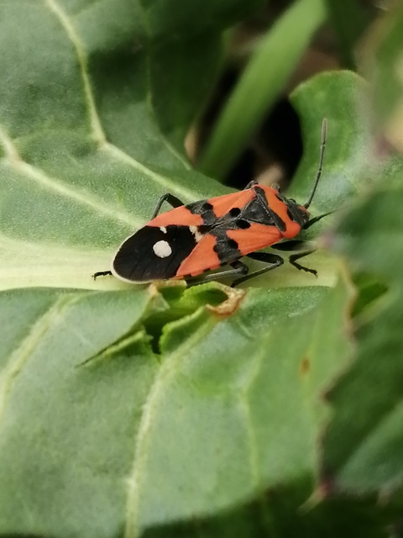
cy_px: 269
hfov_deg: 15.1
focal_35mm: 98
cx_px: 202
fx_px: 1521
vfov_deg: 20.0
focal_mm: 3.46
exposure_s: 1/154
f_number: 1.8
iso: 50
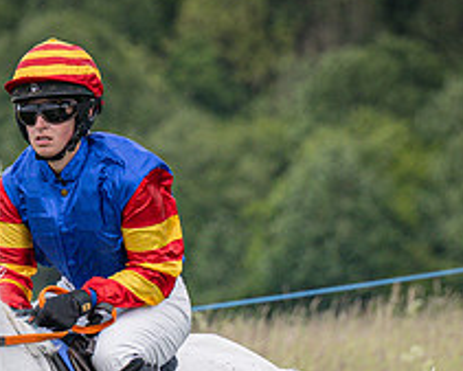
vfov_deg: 1.9
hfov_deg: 2.4
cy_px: 533
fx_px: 11050
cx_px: -238
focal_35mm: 806
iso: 400
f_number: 4
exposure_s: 1/2000
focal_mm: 145
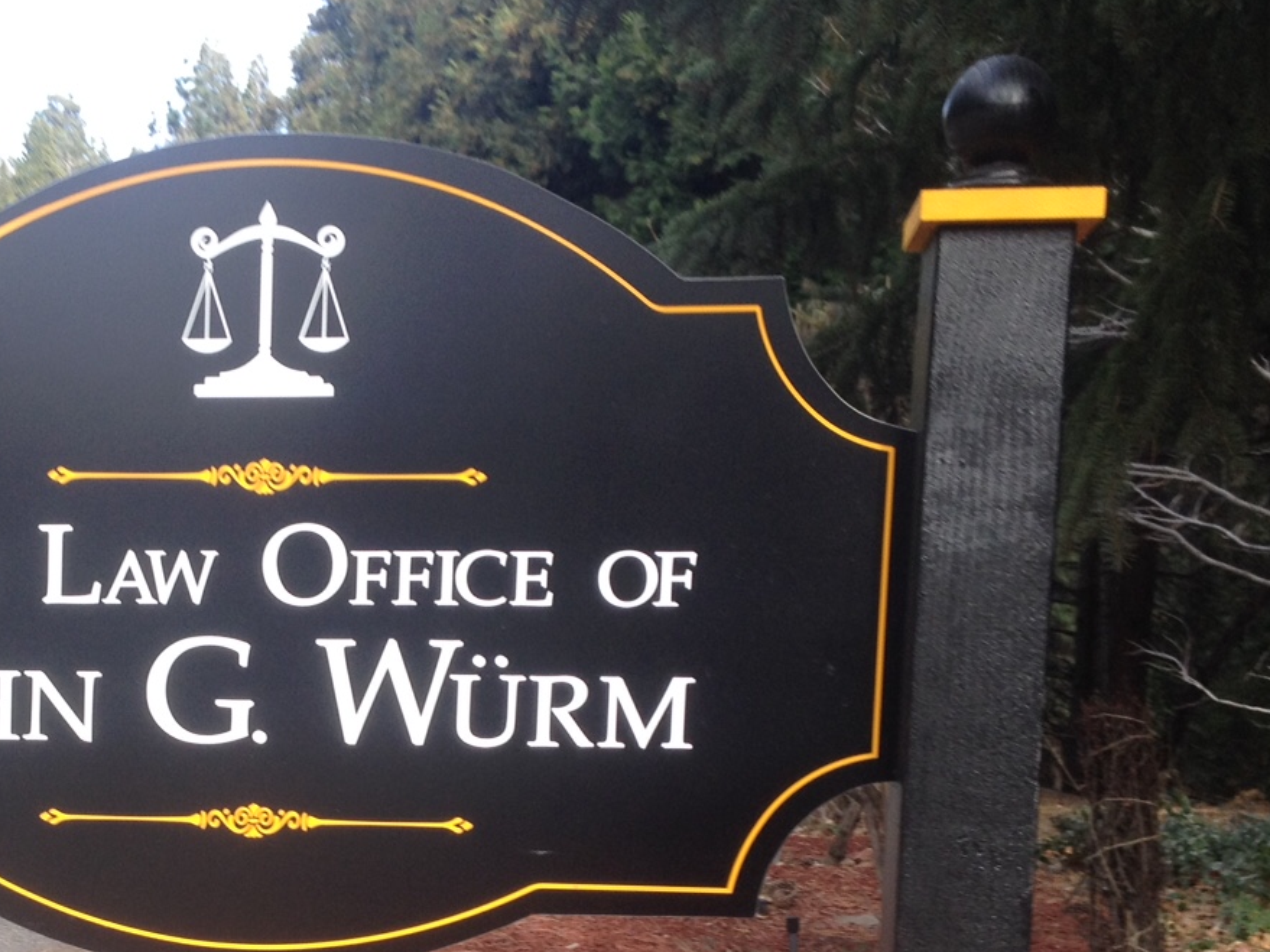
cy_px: 806
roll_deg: -1.9
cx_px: 334
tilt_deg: -9.3
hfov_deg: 29.4
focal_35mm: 65
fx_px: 2384
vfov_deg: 22.2
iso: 50
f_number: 2.4
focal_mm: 4.28
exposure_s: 1/179
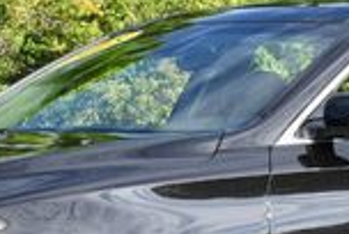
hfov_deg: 8.7
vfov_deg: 5.8
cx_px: 209
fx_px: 2292
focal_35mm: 236
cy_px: 106
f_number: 8
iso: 200
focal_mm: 28
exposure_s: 1/250
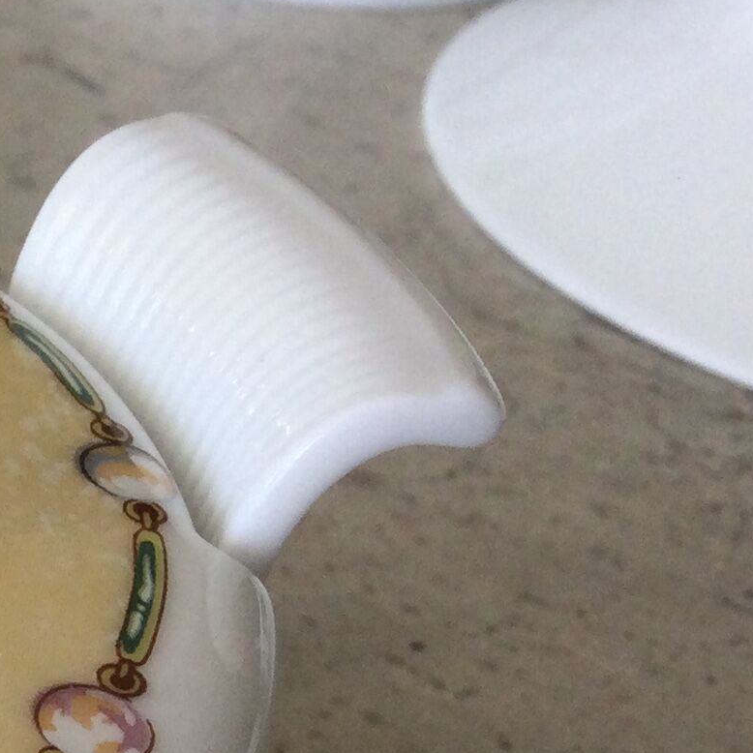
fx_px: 2830
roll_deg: -0.5
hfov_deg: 13.5
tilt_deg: -41.7
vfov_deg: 14.5
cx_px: -638
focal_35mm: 115
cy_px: 973
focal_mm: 3.3
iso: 25
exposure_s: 1/100
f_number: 2.4
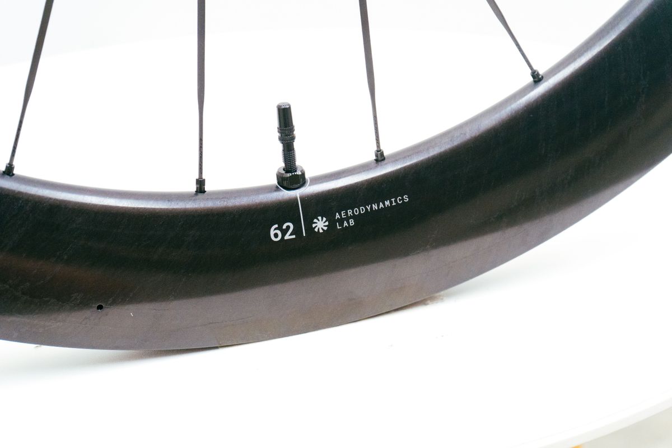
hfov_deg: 28.8
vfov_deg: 19.5
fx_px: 1307
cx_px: 336
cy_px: 224
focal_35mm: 70
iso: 5000
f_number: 8
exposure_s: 1/125
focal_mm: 70
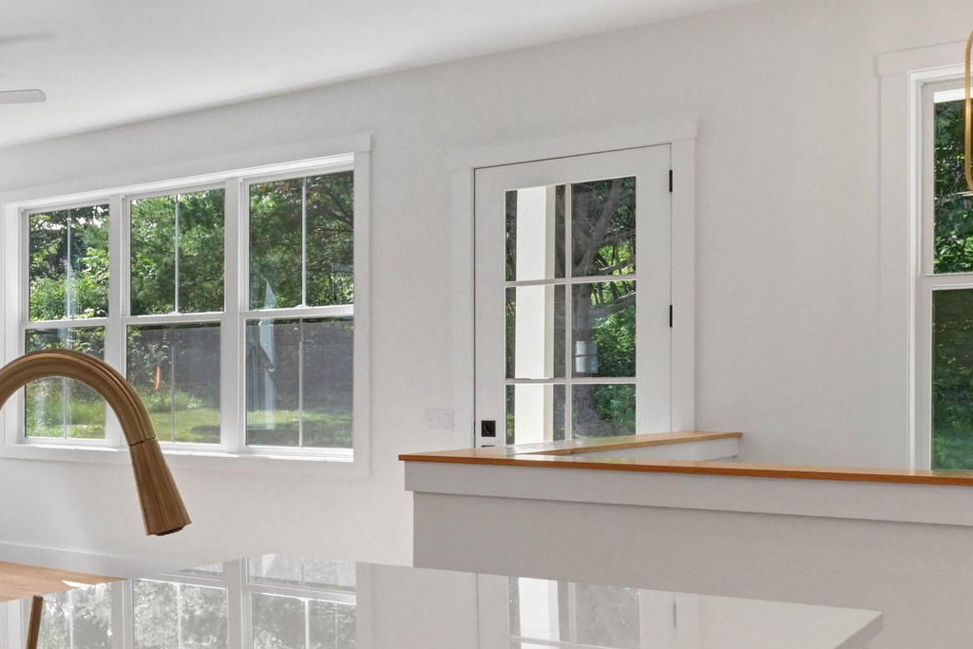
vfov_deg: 31.7
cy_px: 424
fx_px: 1135
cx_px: -95
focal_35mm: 42
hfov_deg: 38.5
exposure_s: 1/125
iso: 1000
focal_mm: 14
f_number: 14
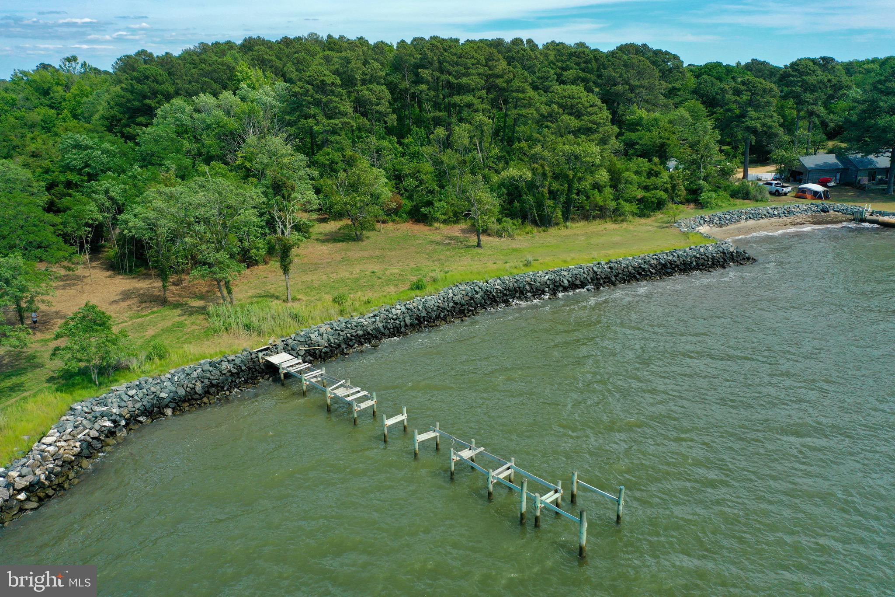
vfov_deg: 46.4
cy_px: 298
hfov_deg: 65.5
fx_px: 696
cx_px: 448
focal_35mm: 28
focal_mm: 10.26
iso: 100
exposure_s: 1/50
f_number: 3.2
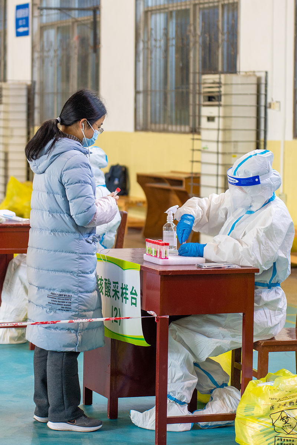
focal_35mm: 112
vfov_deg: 18.3
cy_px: 222
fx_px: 1386
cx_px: 148
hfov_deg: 12.2
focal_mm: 75
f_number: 2.8
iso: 400
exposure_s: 1/100
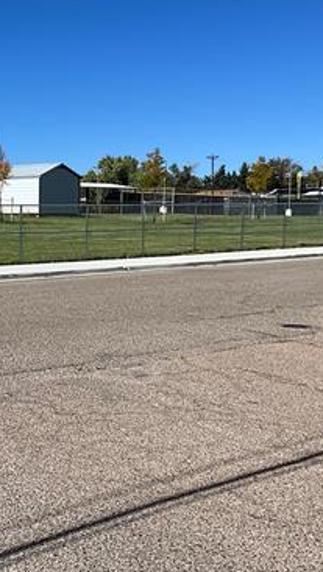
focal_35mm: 55
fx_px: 836
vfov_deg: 37.7
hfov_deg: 21.3
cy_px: 330
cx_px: 19
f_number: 1.8
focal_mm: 3
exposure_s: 1/2959
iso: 25
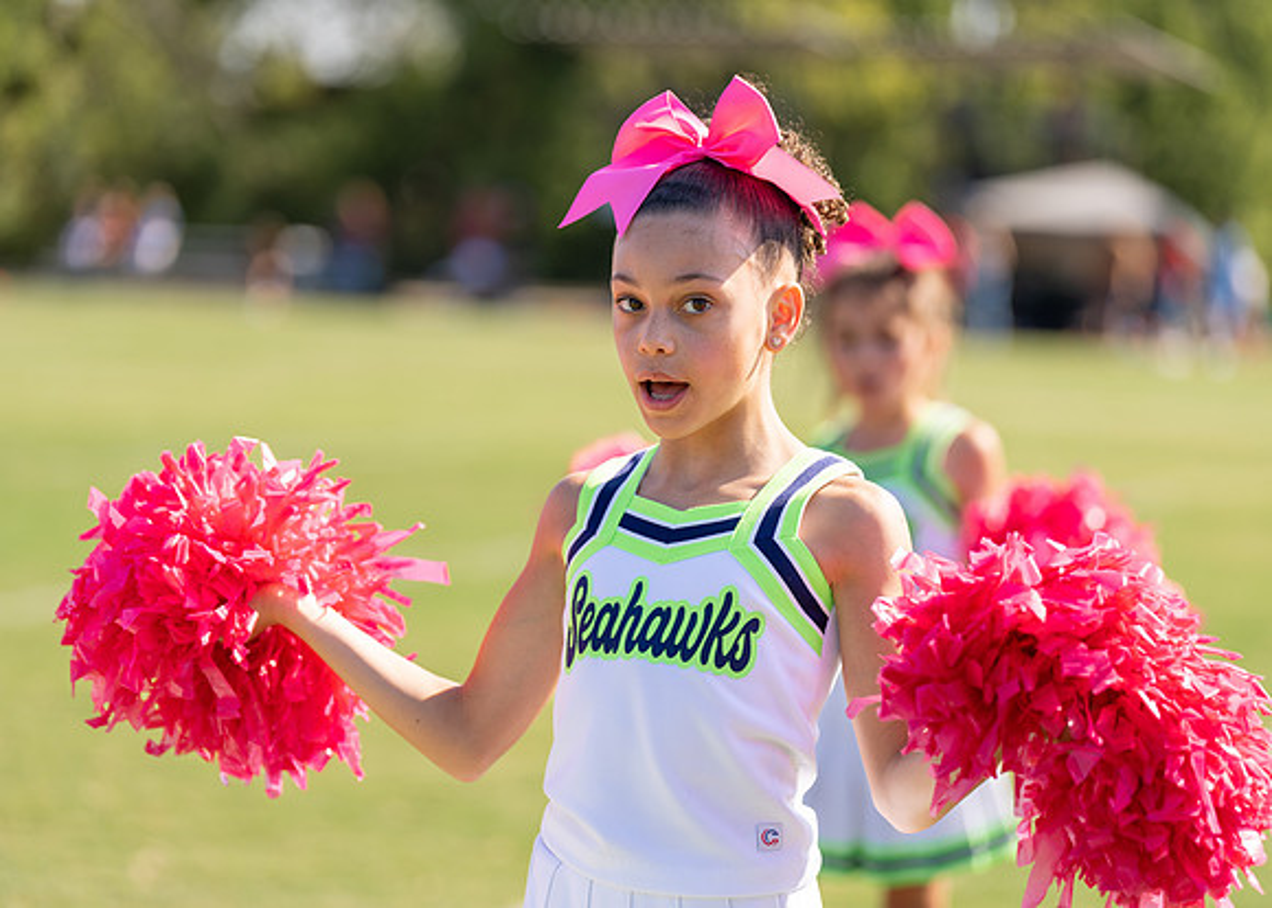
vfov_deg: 10.3
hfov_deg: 14.4
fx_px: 5033
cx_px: 636
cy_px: 454
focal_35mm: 139
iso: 100
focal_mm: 133
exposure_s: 1/1000
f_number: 2.8
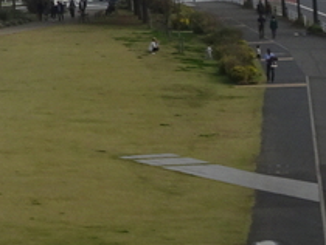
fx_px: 2206
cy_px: -205
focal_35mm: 234
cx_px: -320
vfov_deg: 6.2
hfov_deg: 8.1
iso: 80
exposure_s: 1/500
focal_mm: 8.18
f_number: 4.5
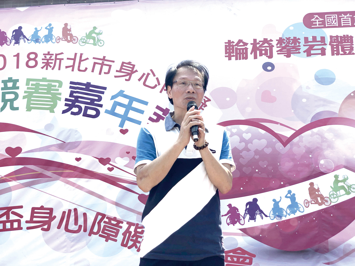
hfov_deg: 36.8
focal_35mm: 52
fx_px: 533
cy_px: 133
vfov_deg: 28.0
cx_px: 178
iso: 16
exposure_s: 1/516
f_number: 2.4
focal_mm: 6
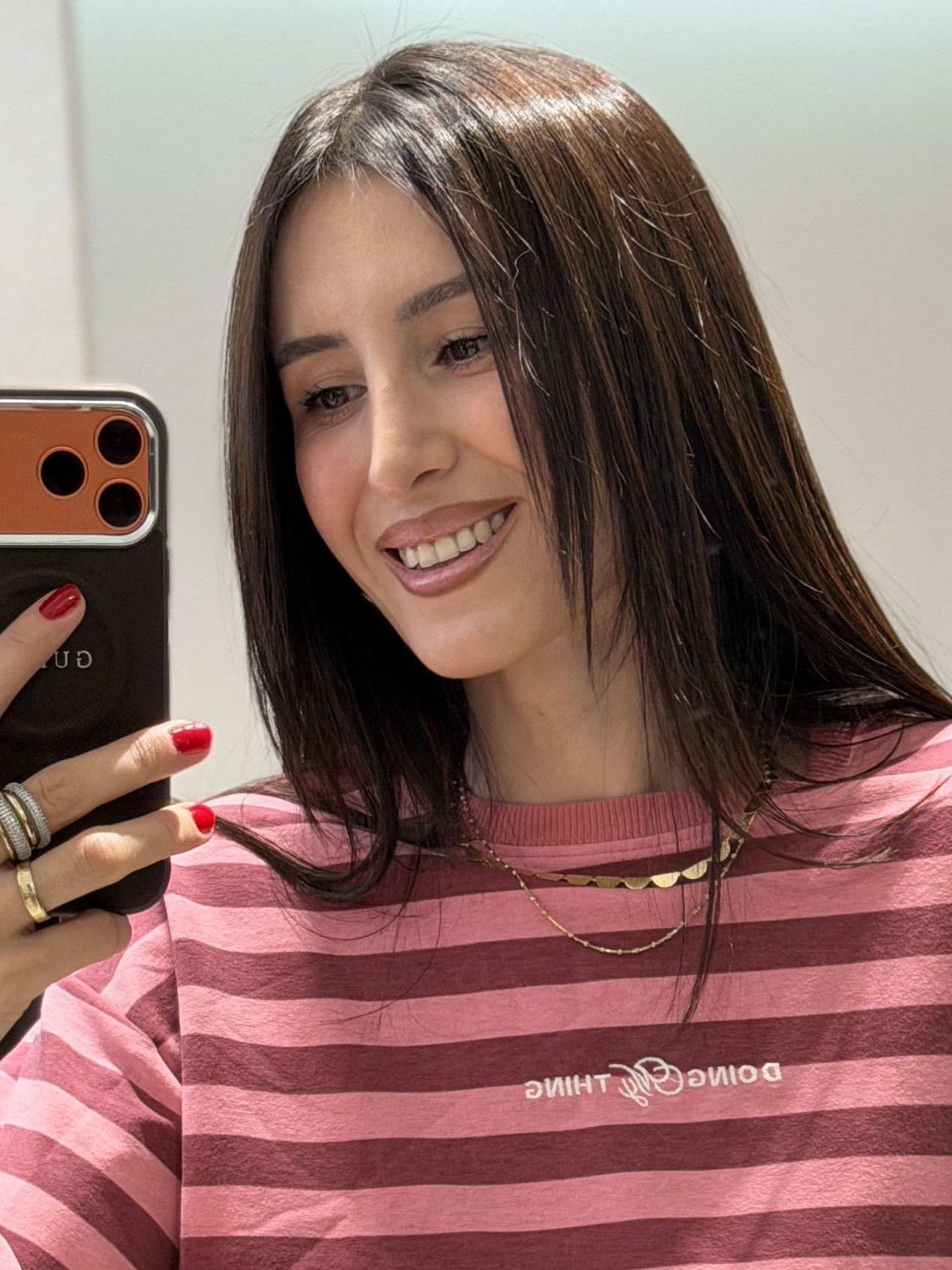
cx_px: 587
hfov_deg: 13.0
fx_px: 4181
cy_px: 1170
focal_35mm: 114
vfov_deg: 17.0
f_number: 1.78
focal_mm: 6.76
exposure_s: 1/100
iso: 80
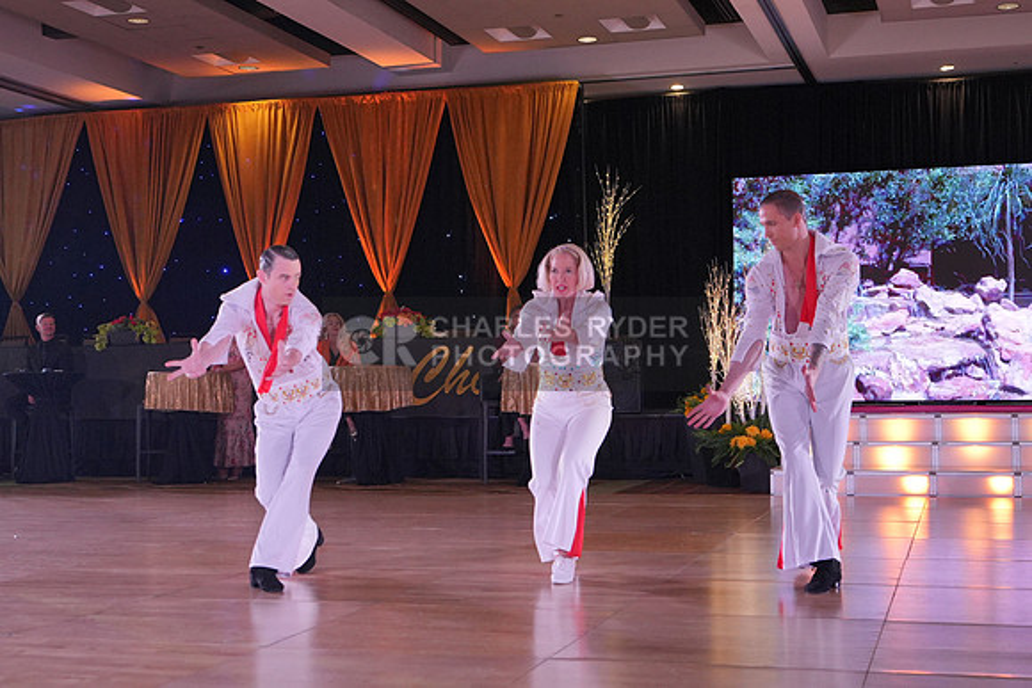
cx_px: 516
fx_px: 1491
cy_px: 344
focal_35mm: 52
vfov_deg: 26.0
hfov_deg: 38.2
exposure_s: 1/400
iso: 1600
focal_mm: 35
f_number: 4
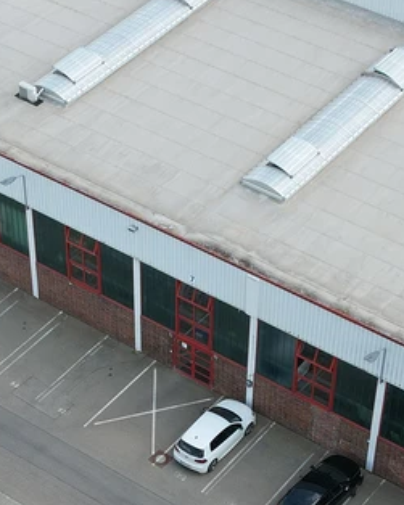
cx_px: 175
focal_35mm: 92
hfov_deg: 16.7
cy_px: 396
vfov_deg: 20.6
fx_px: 1376
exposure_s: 1/725
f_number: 2.8
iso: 100
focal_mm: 8.38
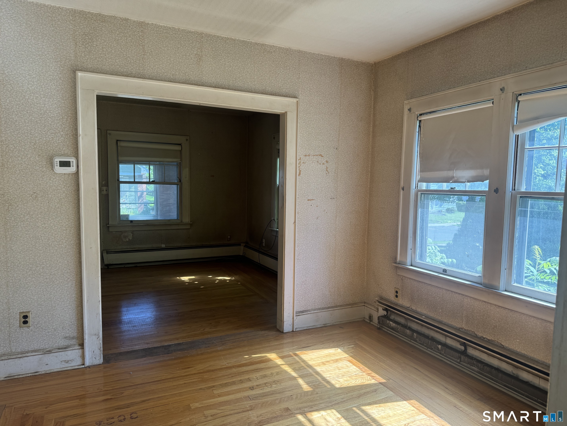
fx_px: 393
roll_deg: -0.9
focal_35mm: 24
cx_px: 284
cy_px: 213
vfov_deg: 56.8
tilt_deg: -5.4
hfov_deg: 71.6
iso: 80
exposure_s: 1/170
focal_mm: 6.76
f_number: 1.78
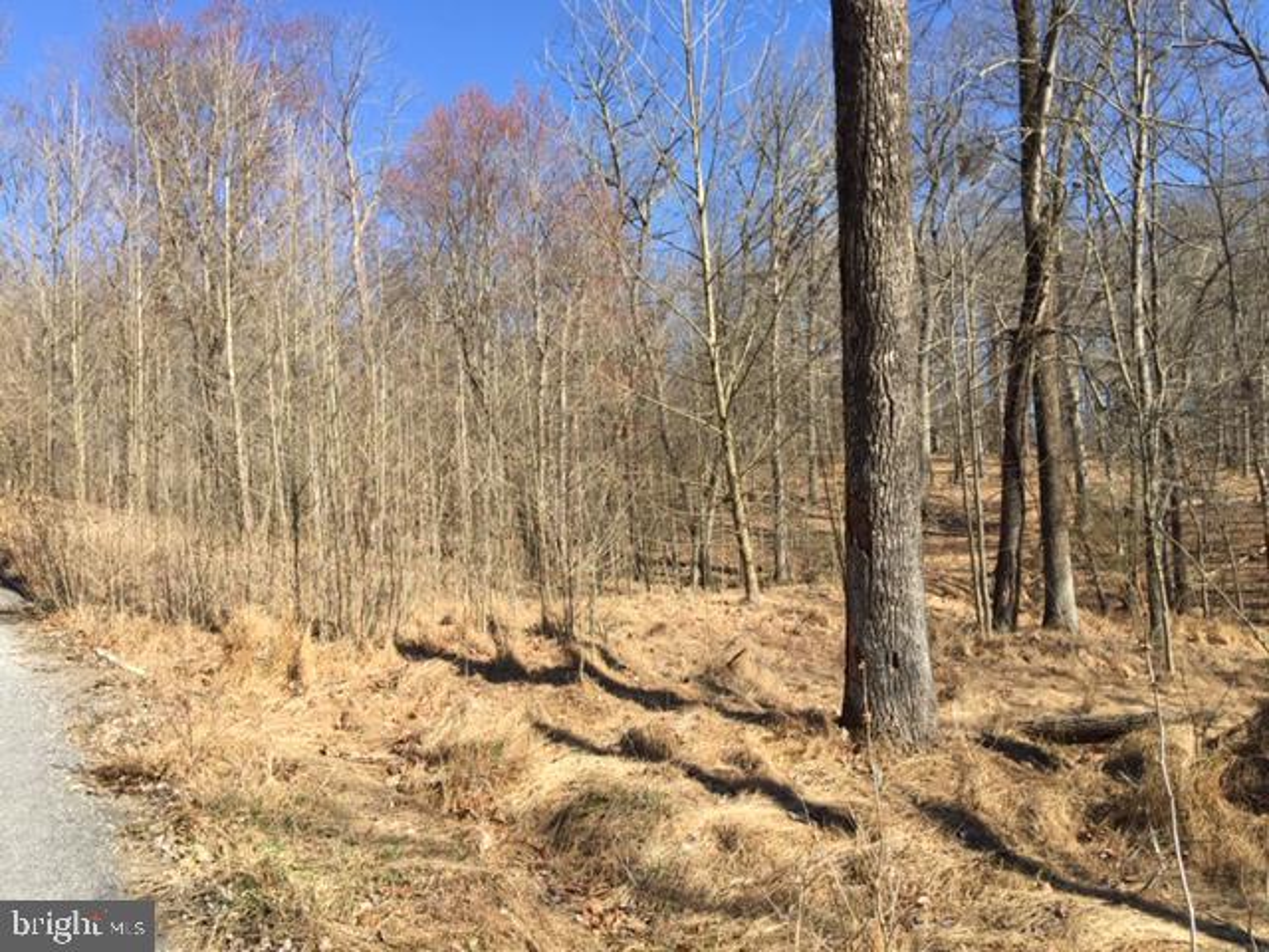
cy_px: 476
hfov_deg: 61.7
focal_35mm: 29
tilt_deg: +6.7
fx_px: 1063
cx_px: 634
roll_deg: +1.7
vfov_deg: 48.2
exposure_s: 1/1130
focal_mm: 4.15
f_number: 2.2
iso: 32
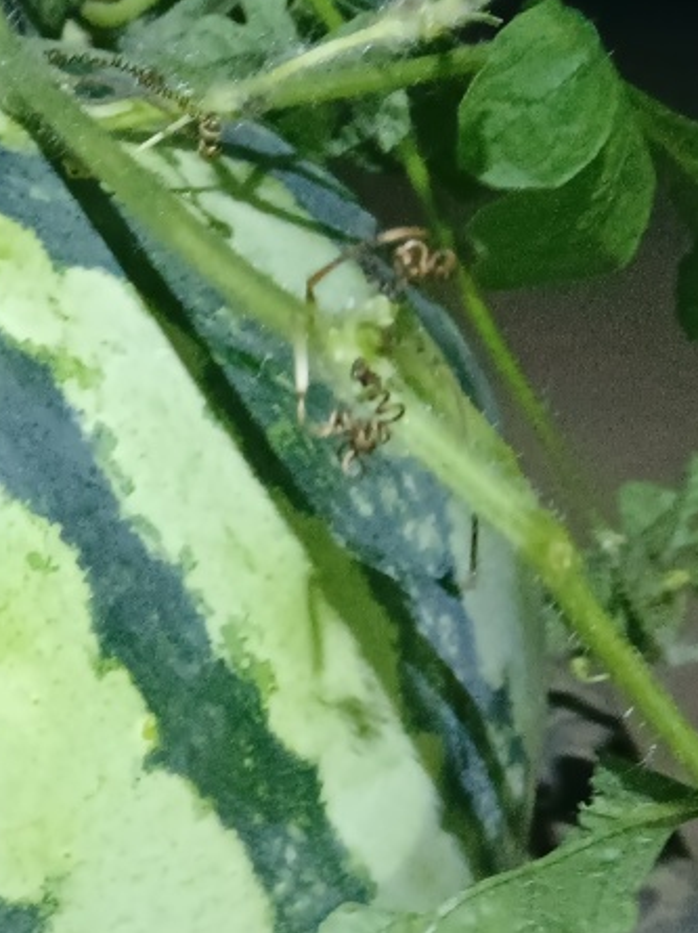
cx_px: -94
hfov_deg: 22.8
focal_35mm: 60
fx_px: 1615
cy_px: 622
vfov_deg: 31.9
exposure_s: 1/25
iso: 2614
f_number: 1.8
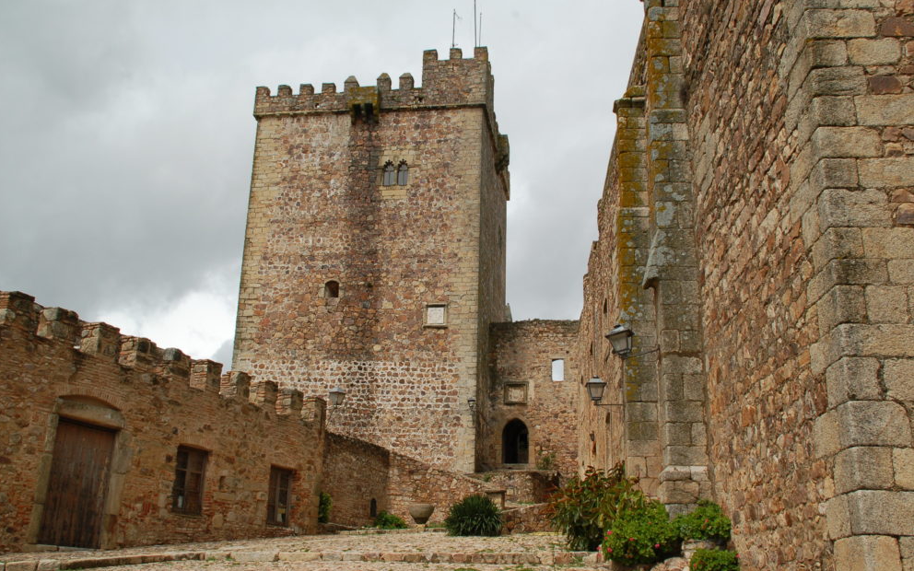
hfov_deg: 50.9
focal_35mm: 39
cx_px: 454
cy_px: 283
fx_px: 959
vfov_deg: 33.2
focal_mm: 25
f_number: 13
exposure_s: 1/250
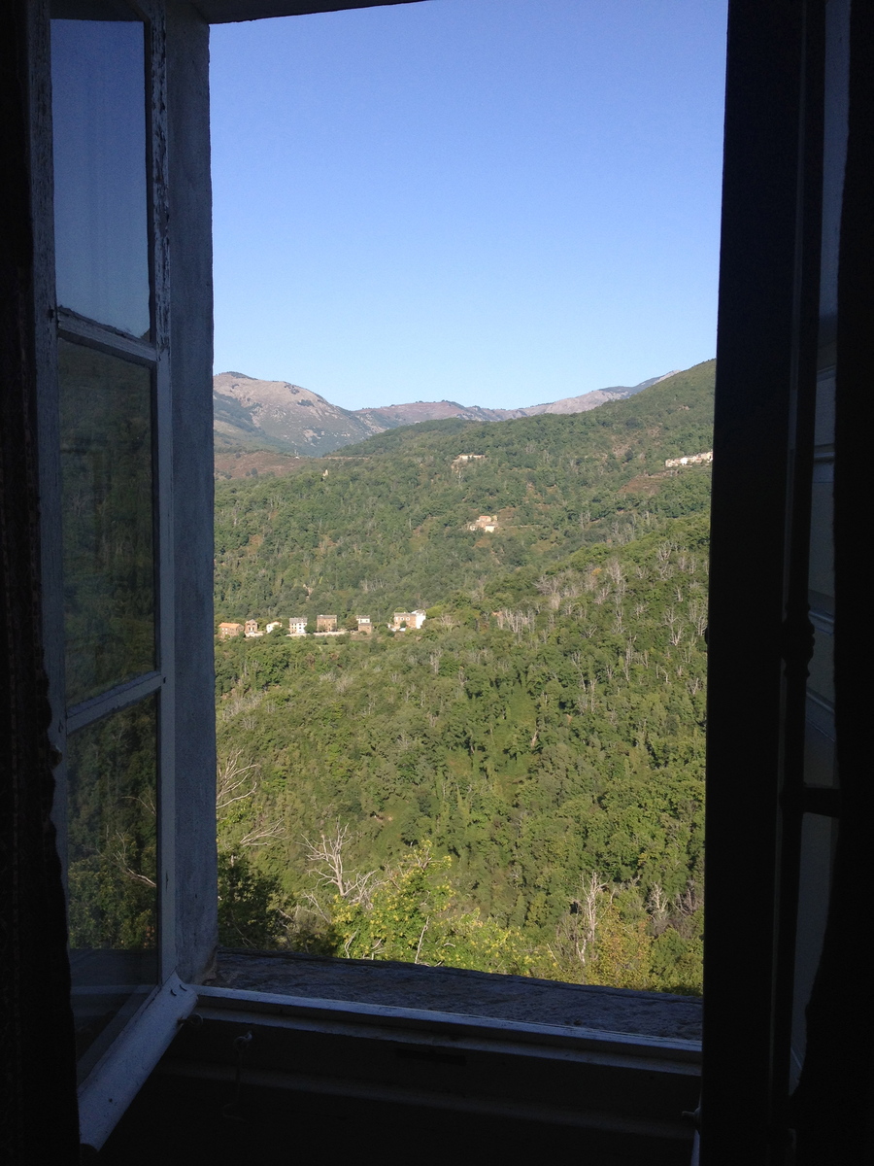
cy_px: 583
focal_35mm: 35
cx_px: 437
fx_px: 1178
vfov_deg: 52.6
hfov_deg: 40.7
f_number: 2.4
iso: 64
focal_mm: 4.28
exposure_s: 1/1104
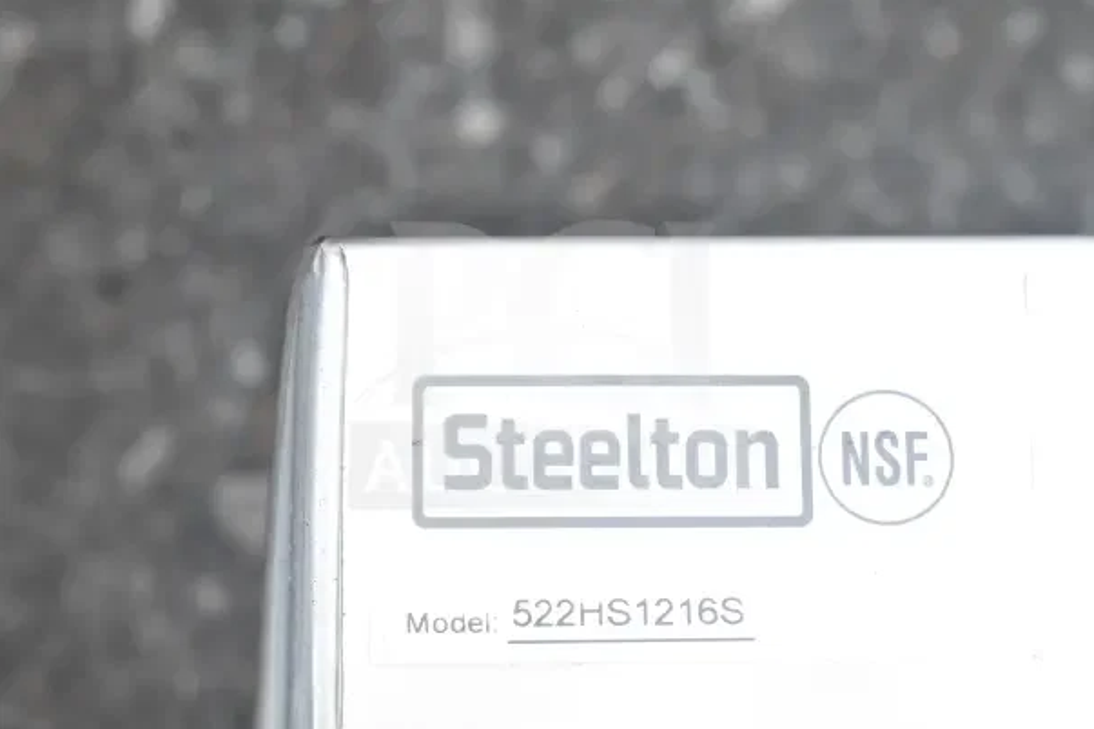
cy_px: 365
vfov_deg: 16.4
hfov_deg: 24.3
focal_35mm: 84
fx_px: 2537
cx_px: 552
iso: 1600
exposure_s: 1/250
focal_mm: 55
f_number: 8
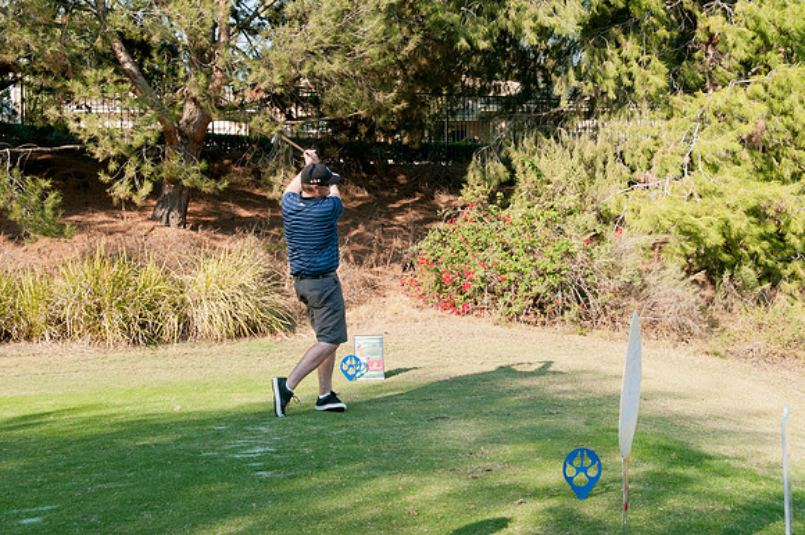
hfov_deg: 46.5
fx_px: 938
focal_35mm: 42
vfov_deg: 31.8
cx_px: 402
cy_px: 268
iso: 250
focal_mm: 28
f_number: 5.6
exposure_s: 1/125
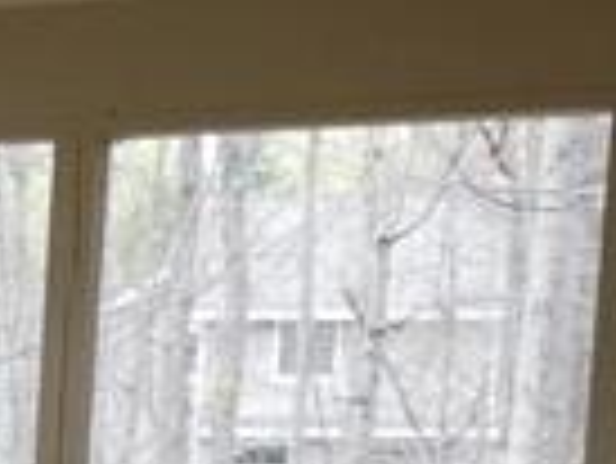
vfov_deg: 7.9
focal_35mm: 179
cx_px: -962
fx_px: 3188
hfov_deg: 9.5
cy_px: 933
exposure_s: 1/30
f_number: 3.3
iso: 110
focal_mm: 4.3
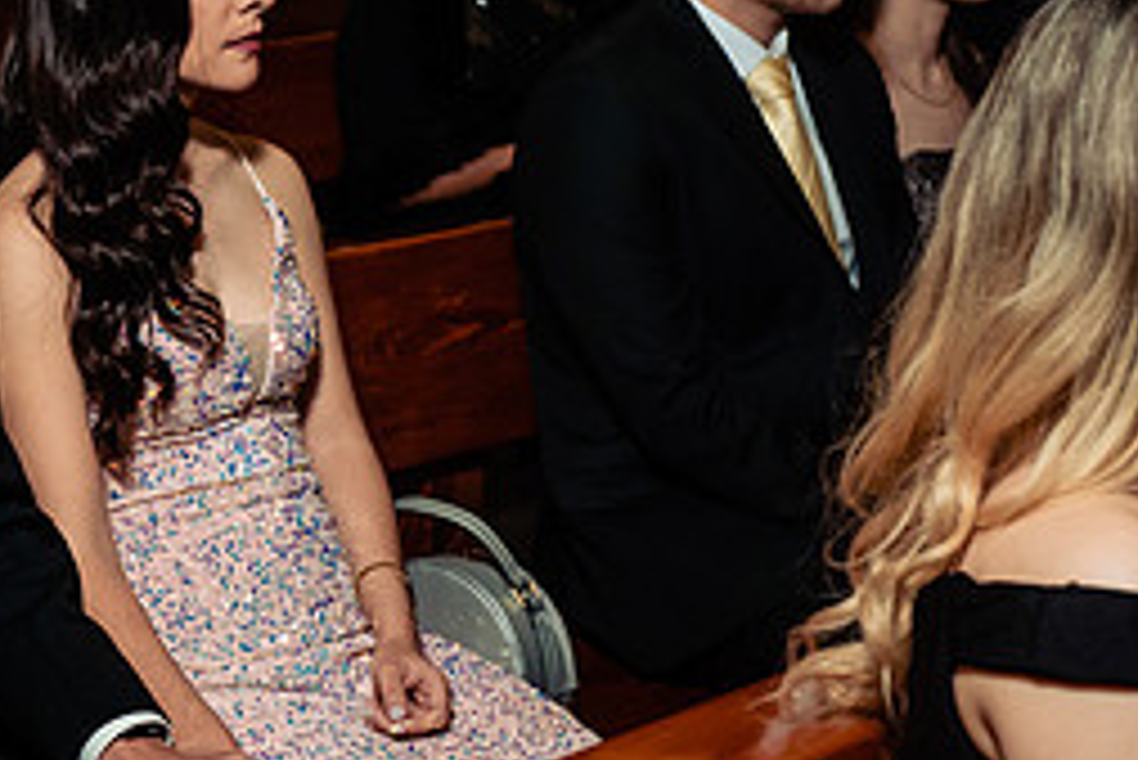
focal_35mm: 87
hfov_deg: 22.4
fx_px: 2752
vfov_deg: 15.7
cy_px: 254
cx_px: -22
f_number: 4
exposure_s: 1/160
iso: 1250
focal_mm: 38
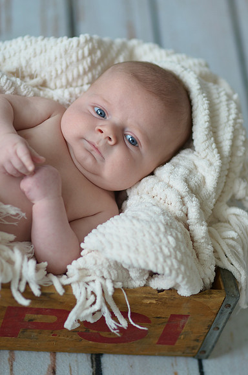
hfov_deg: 10.7
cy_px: 188
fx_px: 1324
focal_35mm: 128
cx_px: 124
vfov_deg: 16.1
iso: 320
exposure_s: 1/500
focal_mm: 85
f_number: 1.8
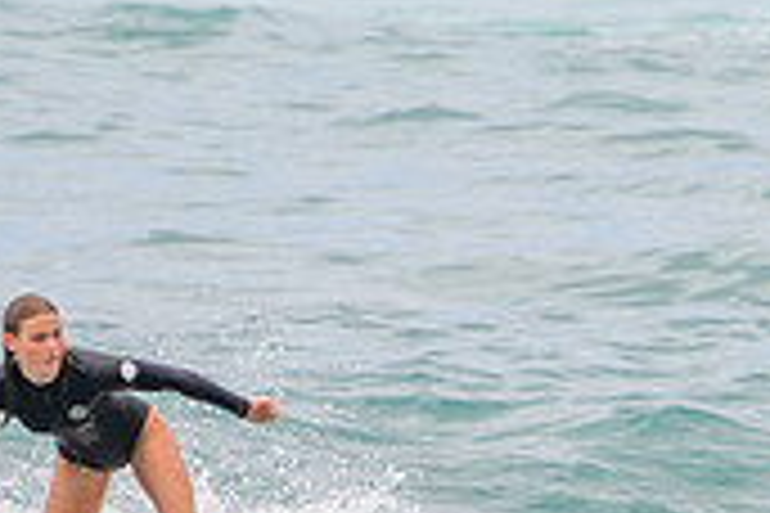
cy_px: 480
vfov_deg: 0.7
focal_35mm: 1867
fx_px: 39930
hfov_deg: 1.1
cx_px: 359
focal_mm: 400
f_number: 5.6
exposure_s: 1/2000
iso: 200
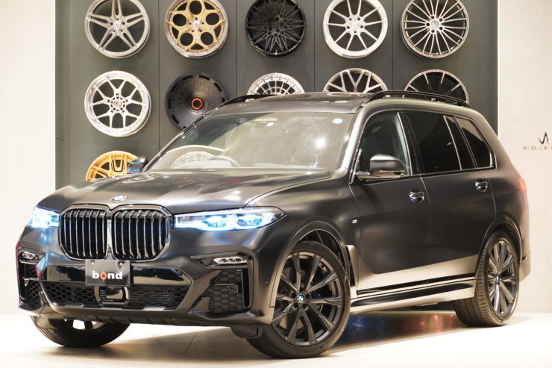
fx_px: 1679
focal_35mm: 110
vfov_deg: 12.5
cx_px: 276
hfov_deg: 18.7
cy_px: 184
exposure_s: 1/30
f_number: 5.6
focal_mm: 73
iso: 3200
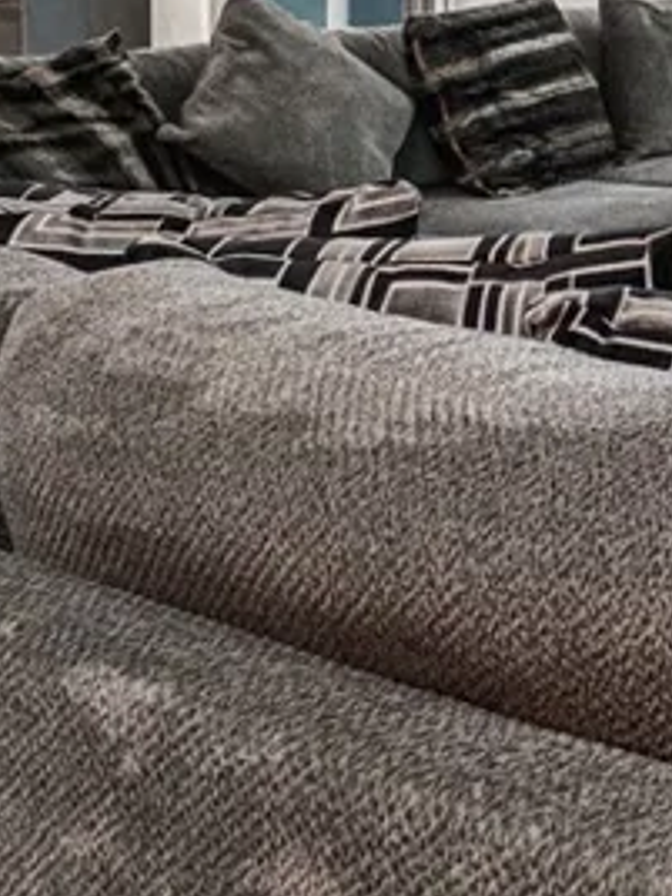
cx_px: 1307
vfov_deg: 30.9
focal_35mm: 55
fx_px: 1424
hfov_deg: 18.5
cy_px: -104
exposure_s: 1/3
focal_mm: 10
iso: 400
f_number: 8
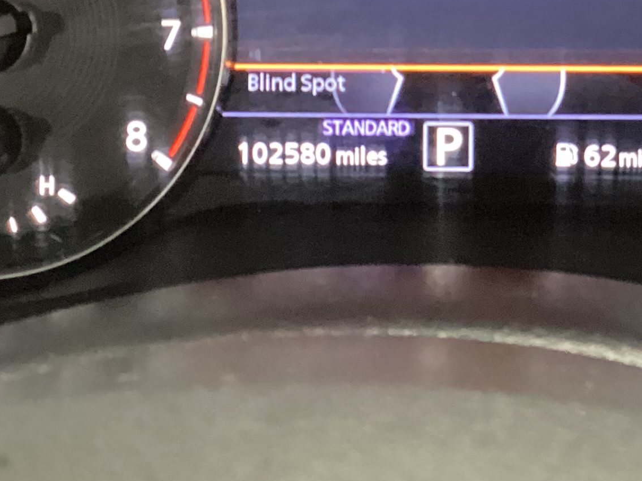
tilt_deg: -28.4
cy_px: 15
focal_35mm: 89
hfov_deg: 21.9
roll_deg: +0.1
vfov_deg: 16.3
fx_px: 1651
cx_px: 448
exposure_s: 1/17
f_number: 2.4
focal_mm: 3.3
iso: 640
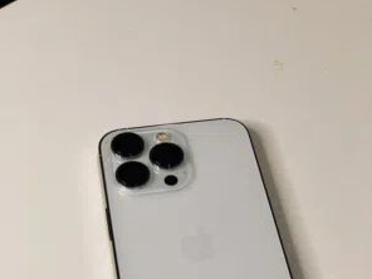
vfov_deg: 19.0
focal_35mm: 77
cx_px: 186
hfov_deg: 25.3
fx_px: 827
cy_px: 214
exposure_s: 1/31
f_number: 2.8
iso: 125
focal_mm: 6.6
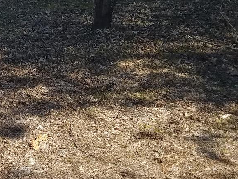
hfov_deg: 20.7
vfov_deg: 15.6
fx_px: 632
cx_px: 8
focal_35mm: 92
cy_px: -21
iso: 50
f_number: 1.7
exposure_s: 1/1640
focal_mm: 4.2
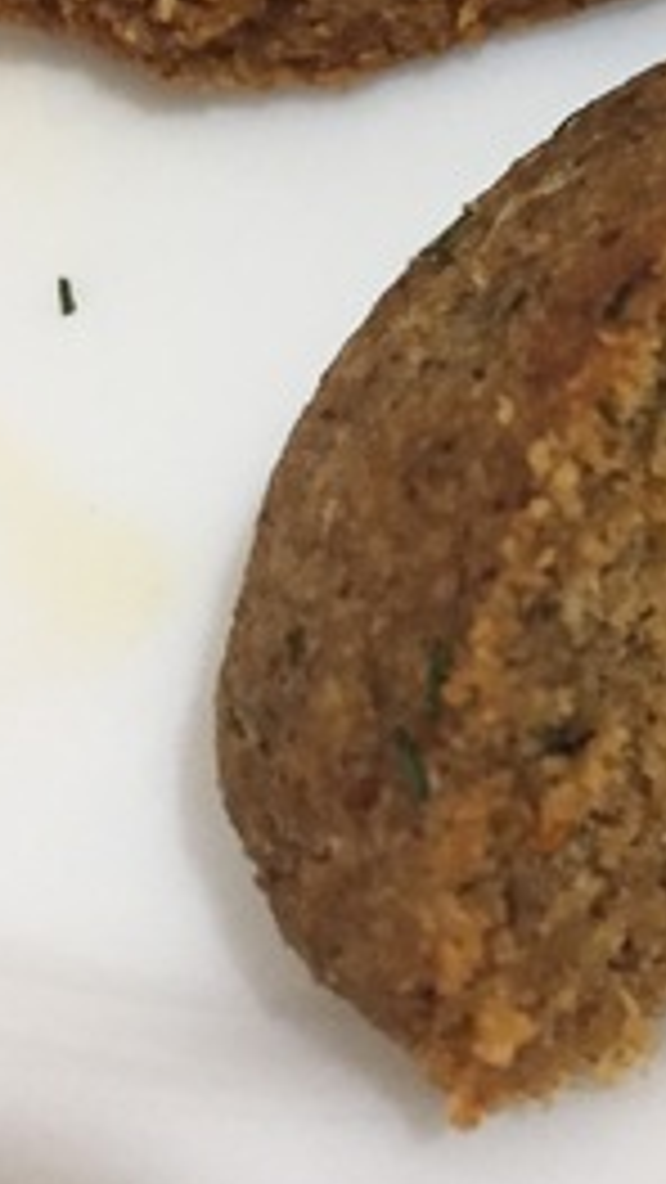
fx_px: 2605
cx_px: 1004
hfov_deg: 13.7
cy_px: -117
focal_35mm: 83
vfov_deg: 24.0
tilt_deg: -54.3
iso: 250
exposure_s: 1/33
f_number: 2.2
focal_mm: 4.15
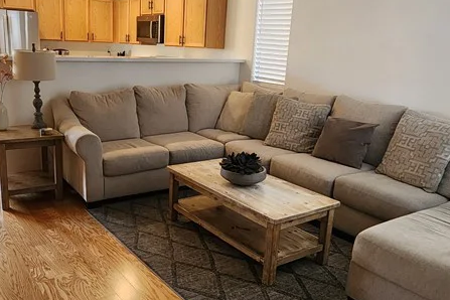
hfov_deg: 60.0
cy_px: 151
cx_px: 193
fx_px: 387
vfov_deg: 42.3
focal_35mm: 31
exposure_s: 1/60
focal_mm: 2.2
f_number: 2.2
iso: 250
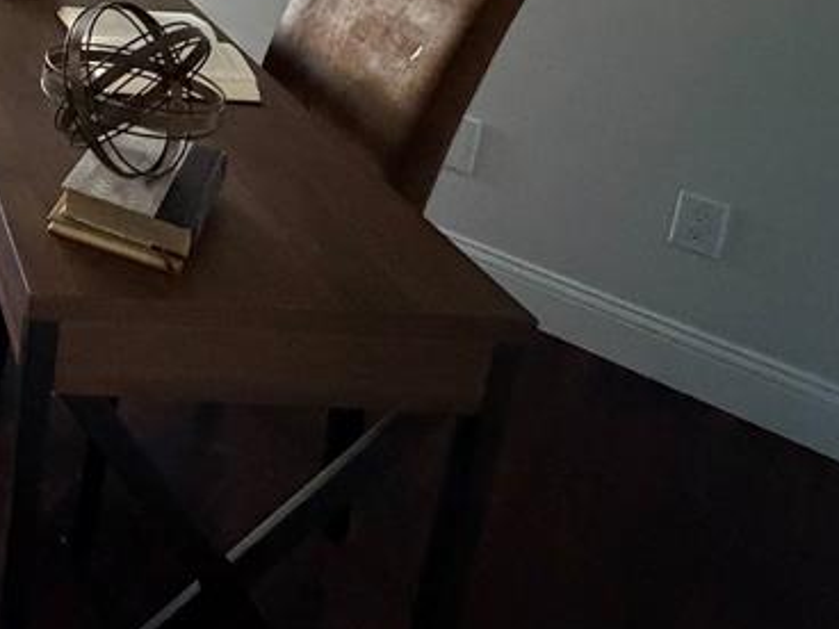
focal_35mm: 39
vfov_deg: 30.6
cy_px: -146
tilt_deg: -13.2
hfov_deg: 35.7
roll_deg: -1.0
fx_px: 945
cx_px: -201
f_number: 2.2
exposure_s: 1/40
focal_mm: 2.22
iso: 1000
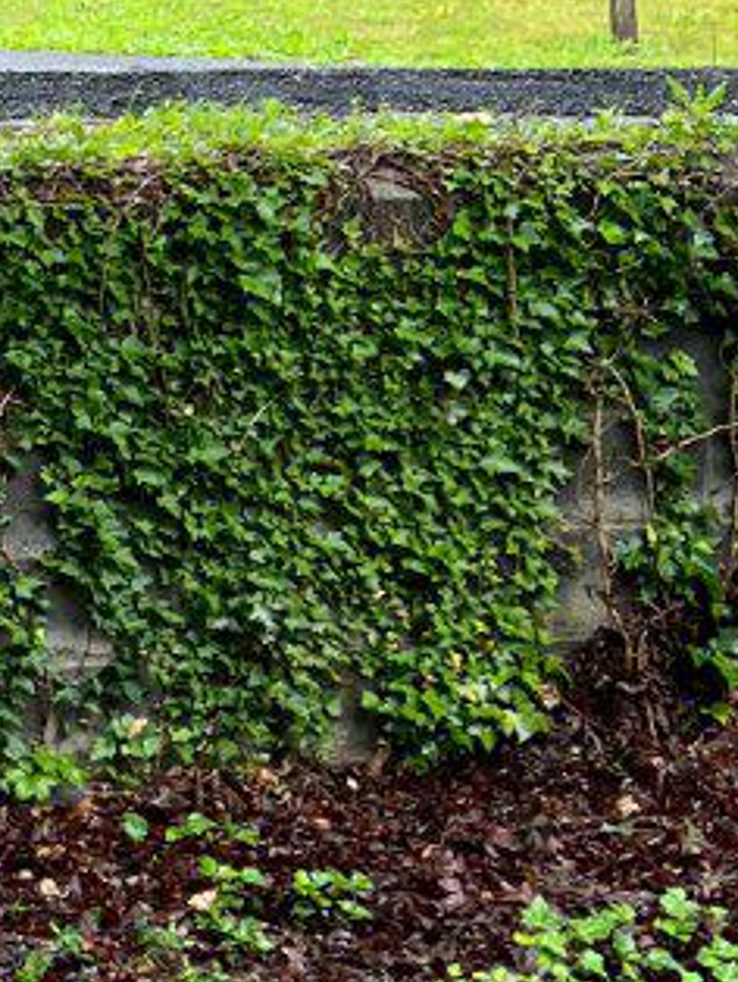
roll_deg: +2.9
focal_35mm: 127
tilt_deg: -7.5
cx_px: -926
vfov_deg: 15.5
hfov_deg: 10.4
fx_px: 3605
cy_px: 613
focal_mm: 5.7
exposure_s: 1/121
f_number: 1.5
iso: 50
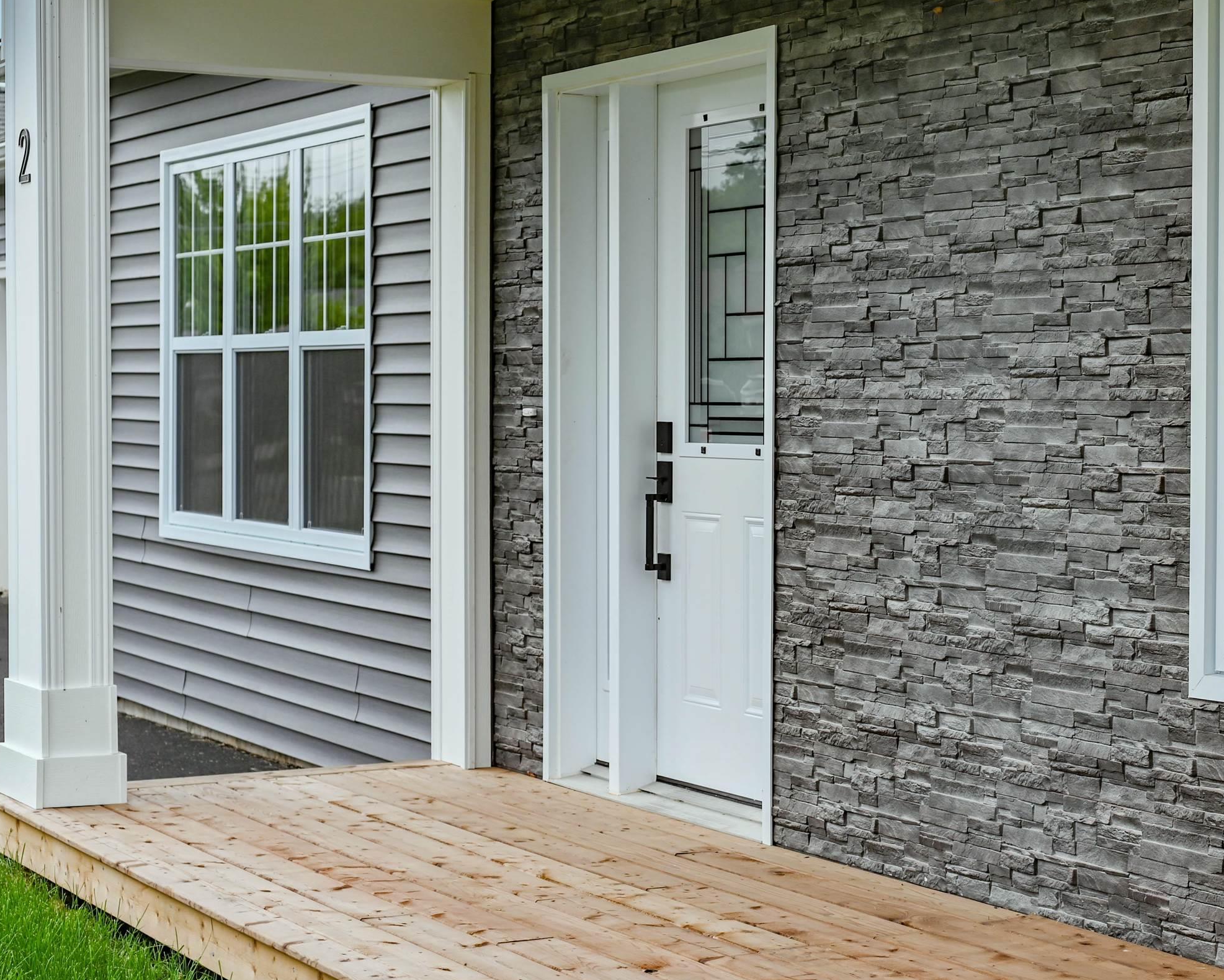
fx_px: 2645
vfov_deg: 21.0
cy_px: 434
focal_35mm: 73
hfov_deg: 25.9
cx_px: 839
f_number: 6.3
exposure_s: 1/320
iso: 100
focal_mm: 50
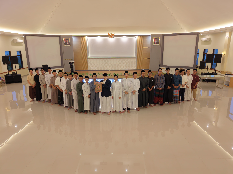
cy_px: 87
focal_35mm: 24
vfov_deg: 56.8
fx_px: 162
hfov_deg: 71.6
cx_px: 116
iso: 270
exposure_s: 1/30
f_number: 1.8
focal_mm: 8.67
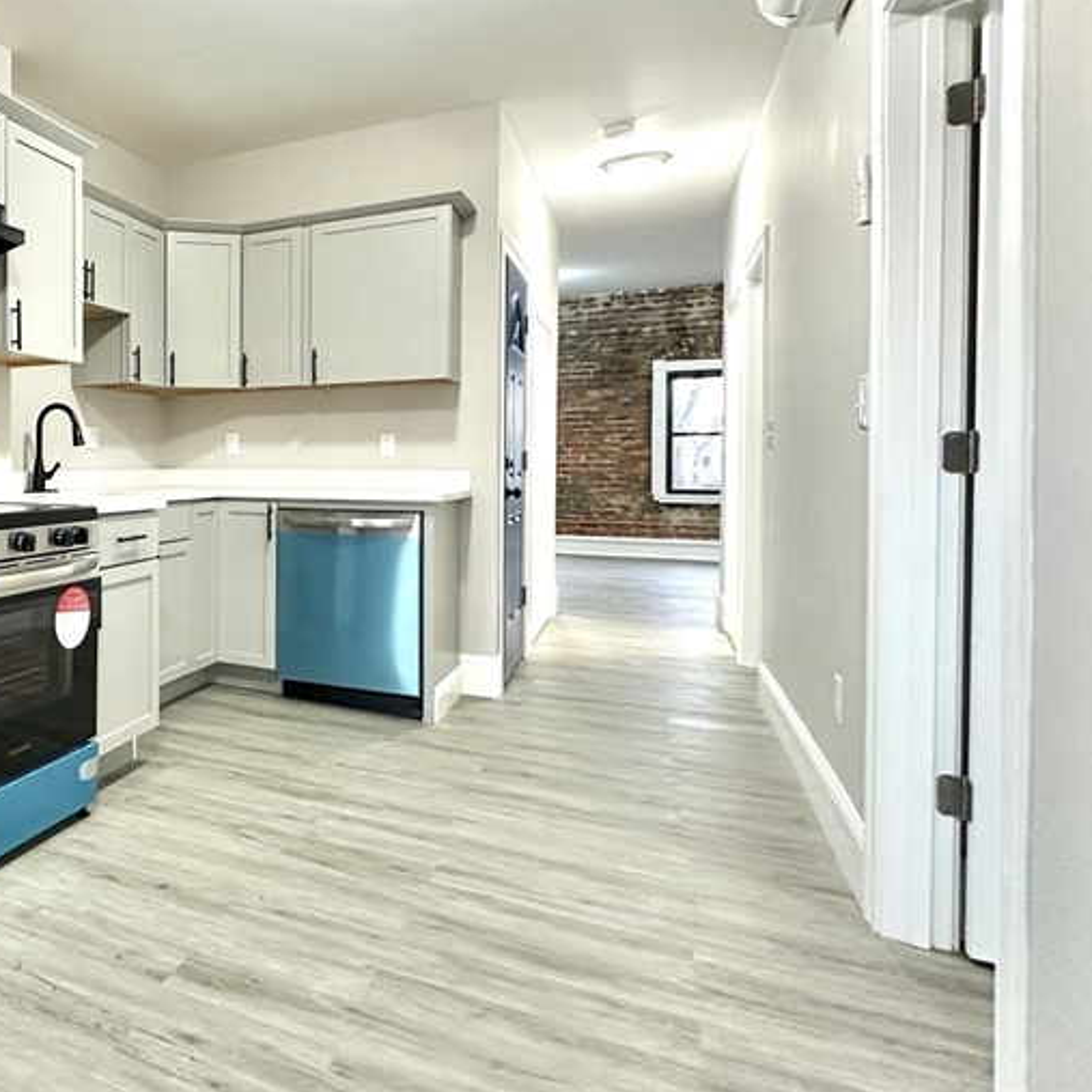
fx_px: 892
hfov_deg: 53.5
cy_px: 476
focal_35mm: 25
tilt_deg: -1.4
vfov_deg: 62.7
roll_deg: +0.1
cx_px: 73
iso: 400
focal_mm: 2.22
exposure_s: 1/60
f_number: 2.2
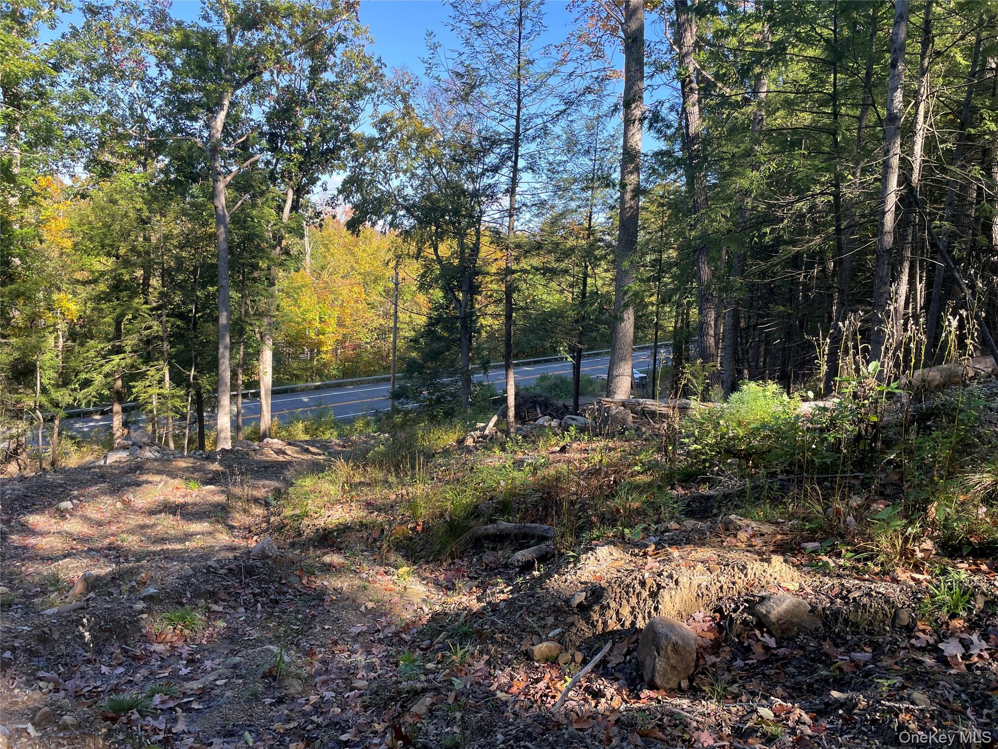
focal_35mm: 26
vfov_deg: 53.1
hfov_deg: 67.3
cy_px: 374
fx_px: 750
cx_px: 499
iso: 32
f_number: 1.6
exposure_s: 1/419
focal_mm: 4.2
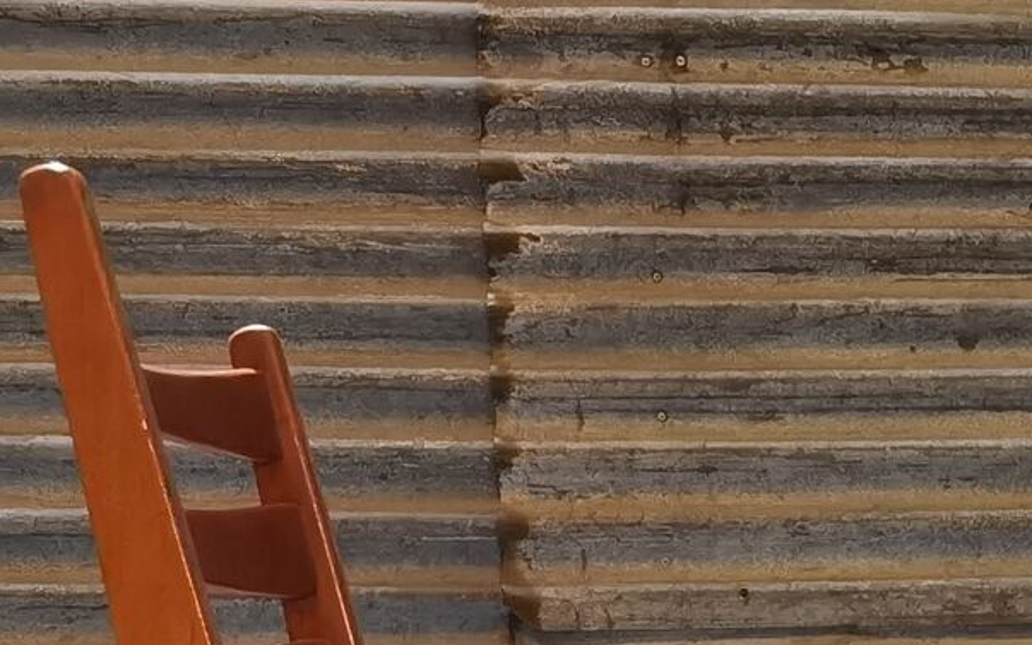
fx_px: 3066
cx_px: 1516
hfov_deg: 17.3
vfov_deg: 11.2
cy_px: 1160
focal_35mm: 109
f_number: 1.9
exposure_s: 1/100
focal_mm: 6.71
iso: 640
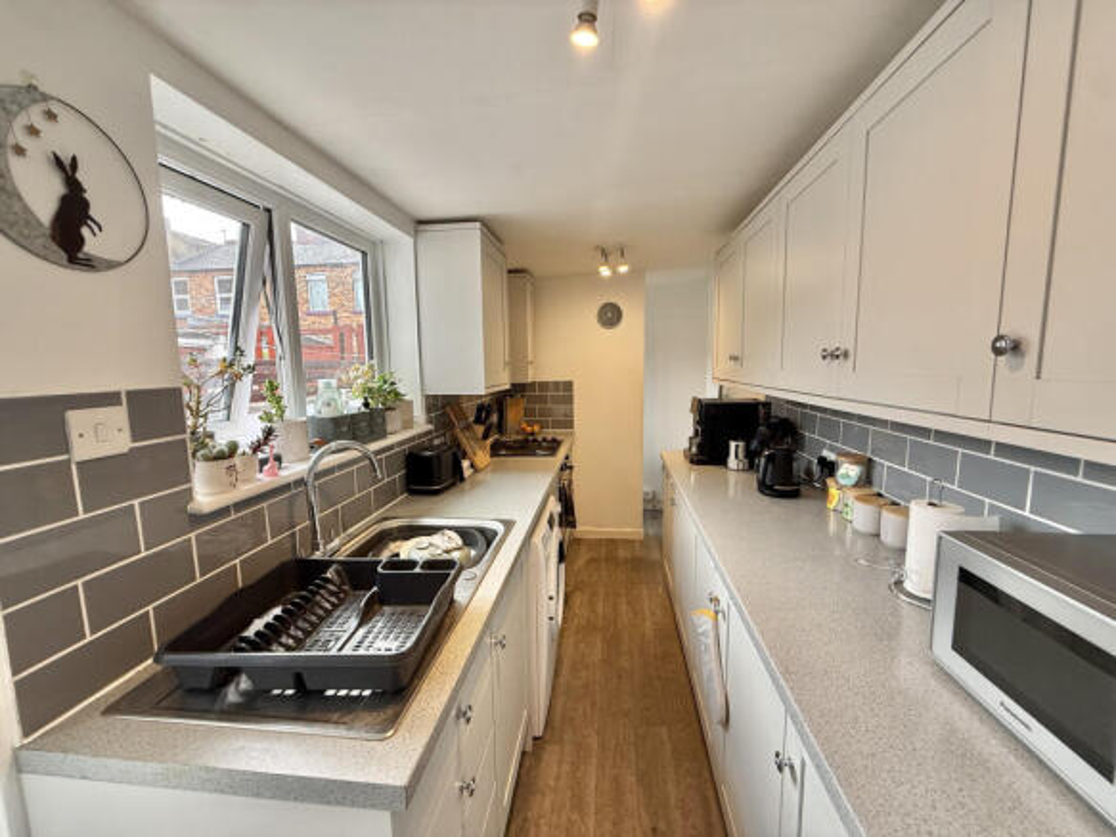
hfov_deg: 102.1
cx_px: 558
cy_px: 418
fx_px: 451
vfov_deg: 85.7
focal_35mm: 14
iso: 125
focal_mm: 2.22
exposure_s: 1/99
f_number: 2.2
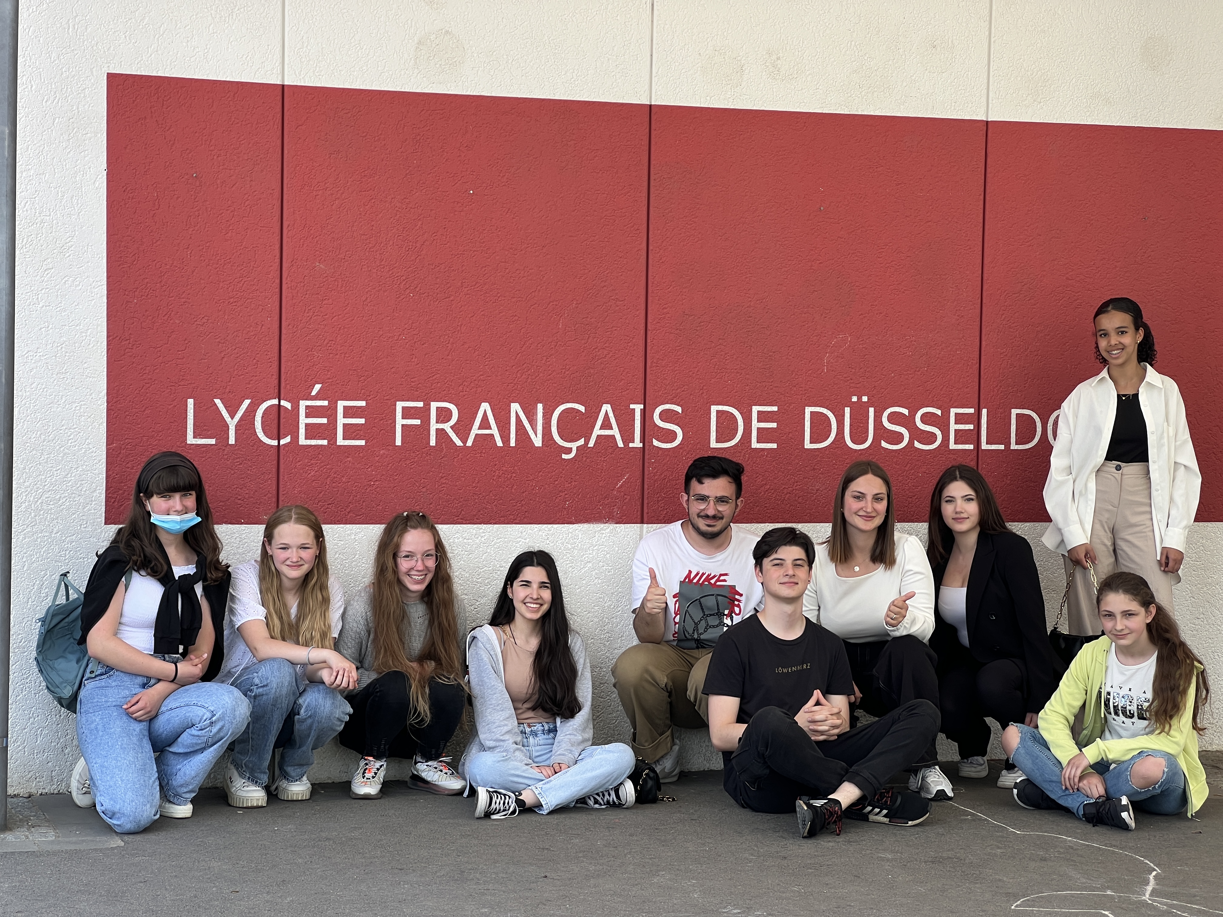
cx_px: 612
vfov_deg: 19.1
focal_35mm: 77
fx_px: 2720
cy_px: 458
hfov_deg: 25.3
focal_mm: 9
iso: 32
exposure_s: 1/115
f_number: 2.8
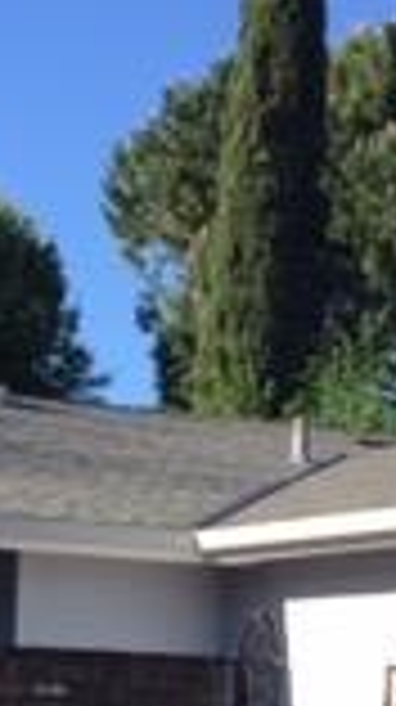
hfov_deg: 9.3
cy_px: 814
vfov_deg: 16.1
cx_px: 22
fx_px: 2415
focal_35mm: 129
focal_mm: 4.15
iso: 32
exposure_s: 1/1014
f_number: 2.2
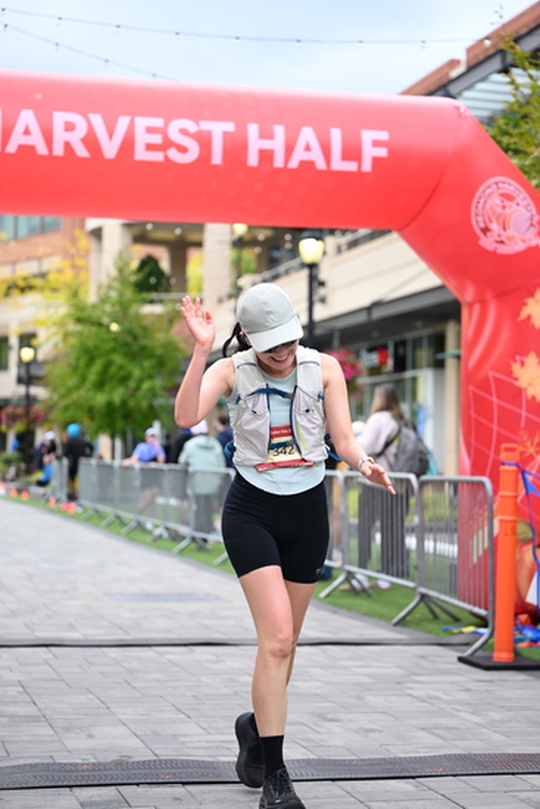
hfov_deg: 19.5
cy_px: 404
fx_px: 1574
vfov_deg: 28.8
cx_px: 270
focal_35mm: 70
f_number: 2.8
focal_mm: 70
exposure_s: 1/2000
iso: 640
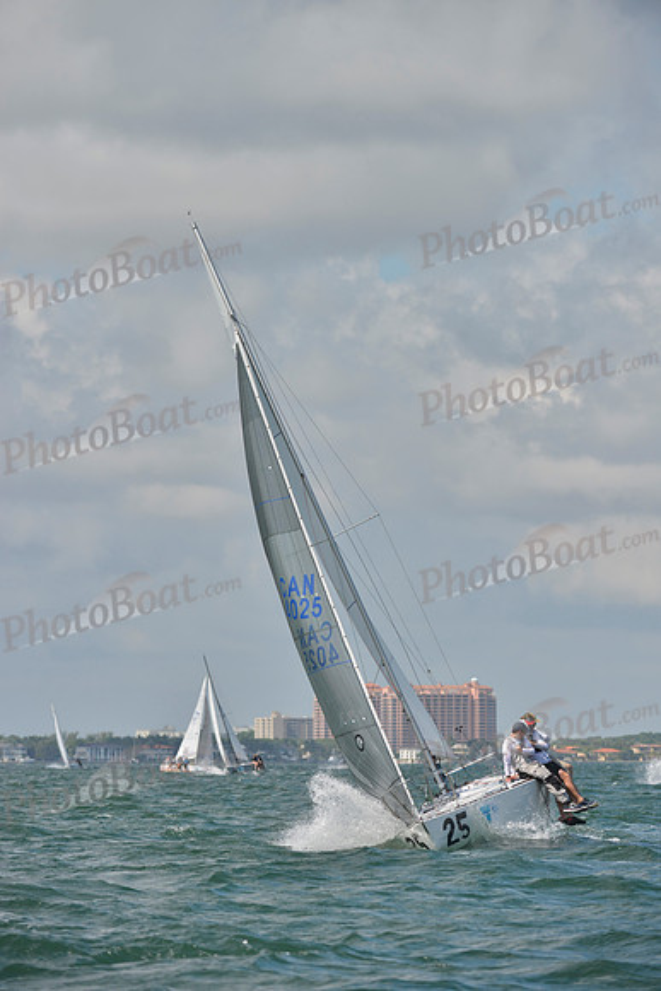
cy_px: 496
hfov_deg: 6.2
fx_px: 6055
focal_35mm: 220
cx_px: 330
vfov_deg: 9.4
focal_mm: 220
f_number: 6.3
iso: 200
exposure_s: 1/1250
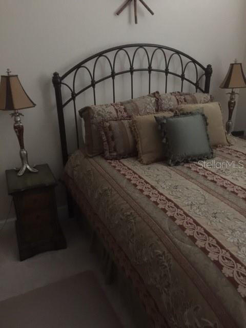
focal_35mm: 29
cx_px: 123
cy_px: 164
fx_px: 275
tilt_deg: -21.5
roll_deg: +0.6
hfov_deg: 48.2
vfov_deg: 61.7
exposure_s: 1/4
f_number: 2.2
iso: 250
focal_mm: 4.15
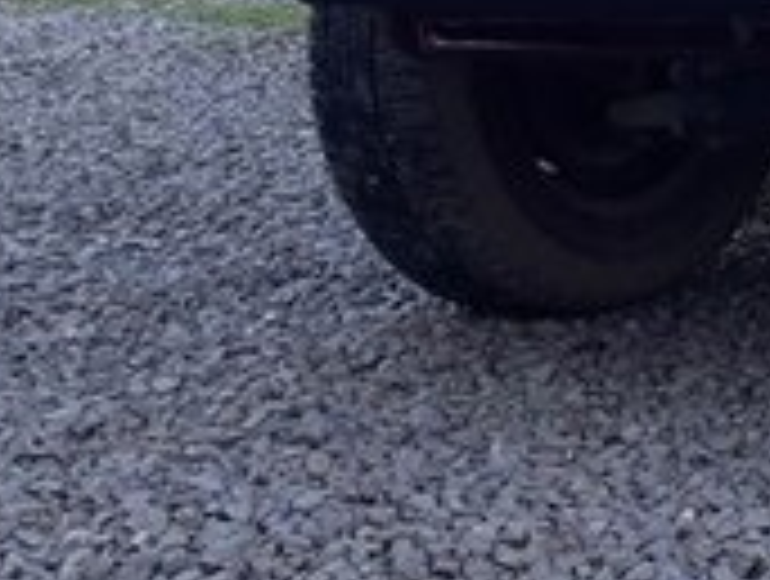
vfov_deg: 14.0
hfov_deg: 16.8
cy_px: -61
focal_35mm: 104
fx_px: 2318
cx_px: 1202
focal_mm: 3.6
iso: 40
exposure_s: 1/173
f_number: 1.9
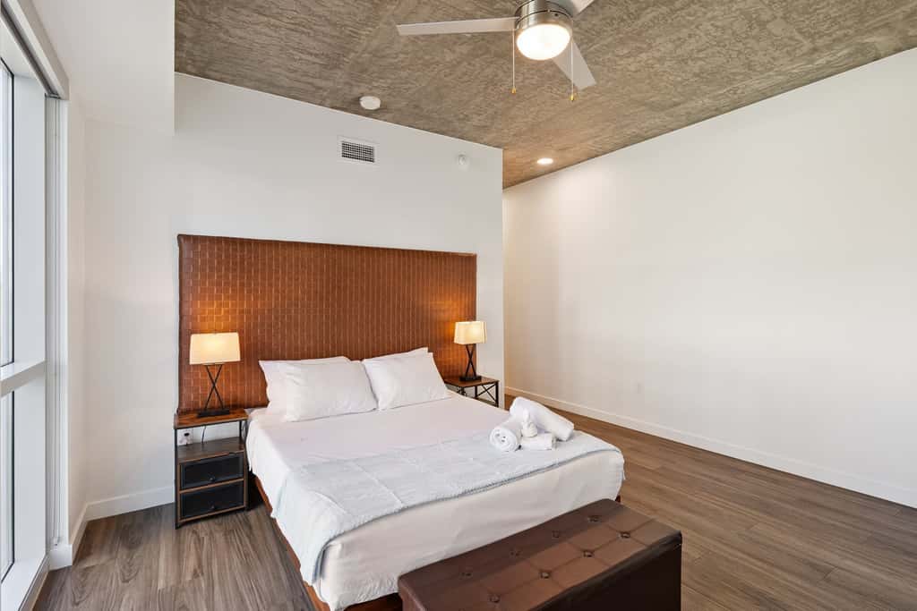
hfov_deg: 96.7
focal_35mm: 16
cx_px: 458
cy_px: 306
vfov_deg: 73.8
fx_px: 408
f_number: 8
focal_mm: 16
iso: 400
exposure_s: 1/20
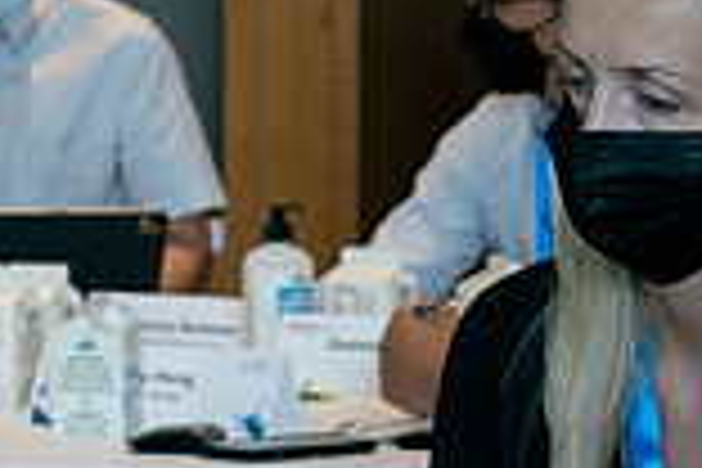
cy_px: 241
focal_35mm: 288
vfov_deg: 4.8
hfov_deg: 7.0
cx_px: -572
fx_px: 5616
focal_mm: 35
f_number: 2.8
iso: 500
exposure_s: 1/80
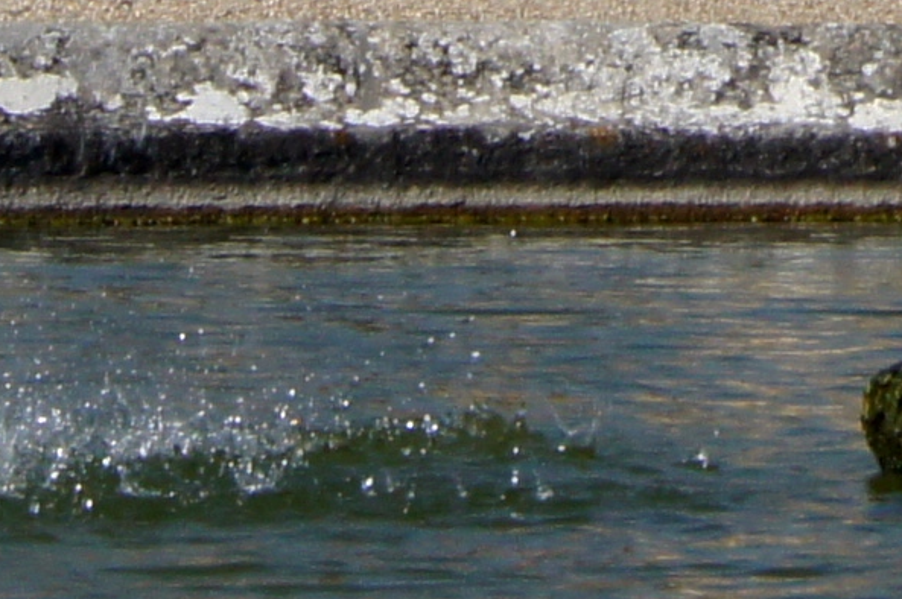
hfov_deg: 5.0
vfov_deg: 3.3
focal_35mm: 407
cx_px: 1244
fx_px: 10183
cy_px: -1577
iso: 200
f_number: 13
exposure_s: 1/400
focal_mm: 35
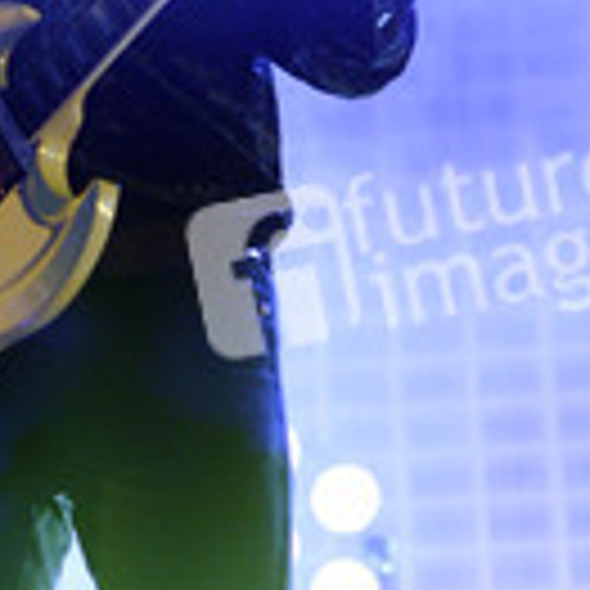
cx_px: 11
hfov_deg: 13.3
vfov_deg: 13.3
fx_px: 2507
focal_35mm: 130
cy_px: 27
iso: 1600
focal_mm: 50
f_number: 3.2
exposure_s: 1/250
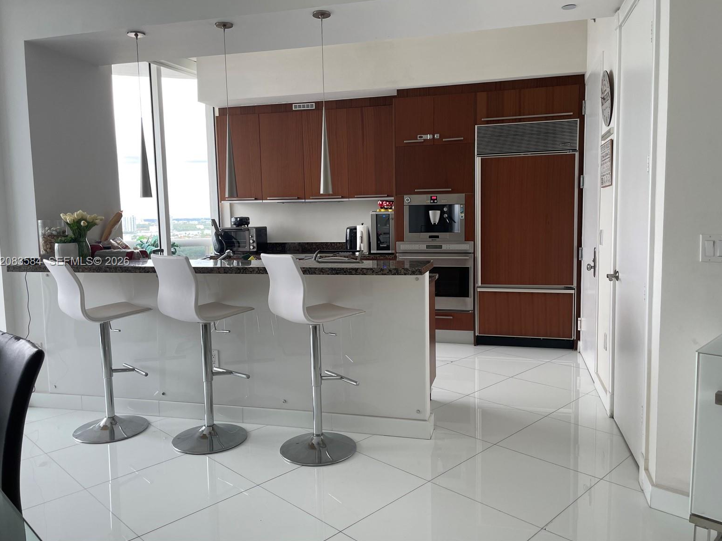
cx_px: 358
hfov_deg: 65.3
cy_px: 262
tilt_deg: -5.5
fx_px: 563
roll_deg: +1.4
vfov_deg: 51.4
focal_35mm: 27
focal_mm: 4.2
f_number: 1.6
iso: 50
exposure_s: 1/121
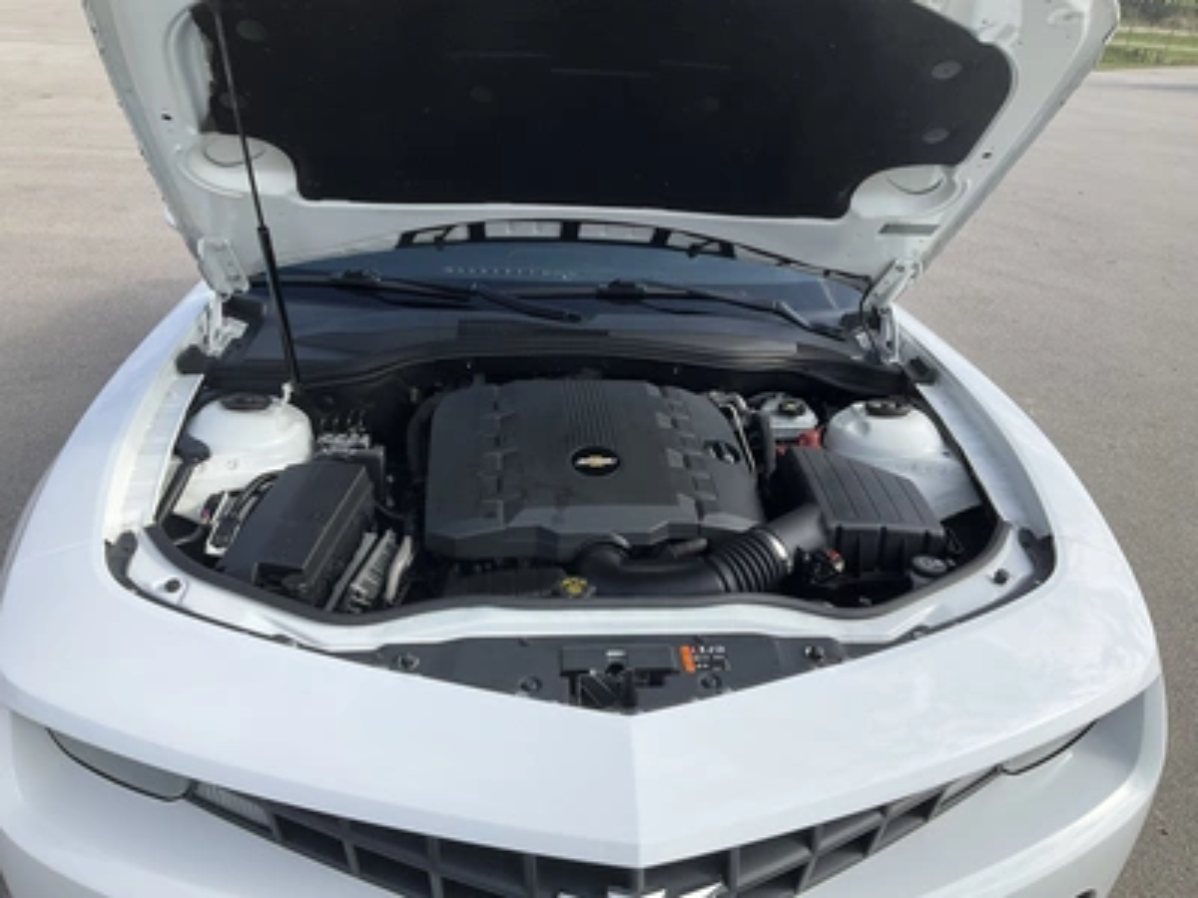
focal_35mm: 29
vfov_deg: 48.2
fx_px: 1004
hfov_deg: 61.7
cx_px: 599
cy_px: 449
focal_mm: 3
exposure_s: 1/1490
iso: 25
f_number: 1.8
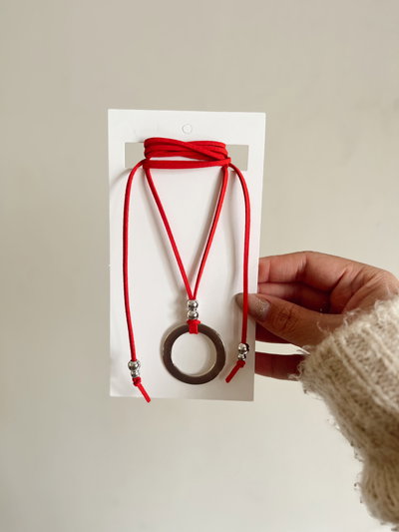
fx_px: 399
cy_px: 266
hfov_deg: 53.1
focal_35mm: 26
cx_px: 200
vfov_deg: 67.3
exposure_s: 1/60
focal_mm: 5.1
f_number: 1.6
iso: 250
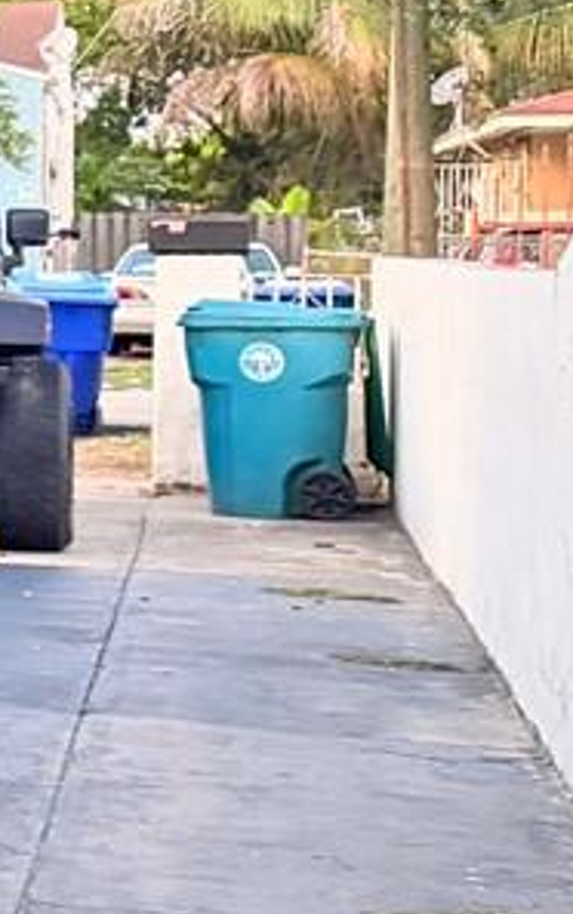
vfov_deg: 15.1
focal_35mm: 137
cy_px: 178
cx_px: -1784
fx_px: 3418
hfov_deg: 7.0
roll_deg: +0.1
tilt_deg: +0.0
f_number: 1.78
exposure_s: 1/122
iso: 200
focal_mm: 6.76
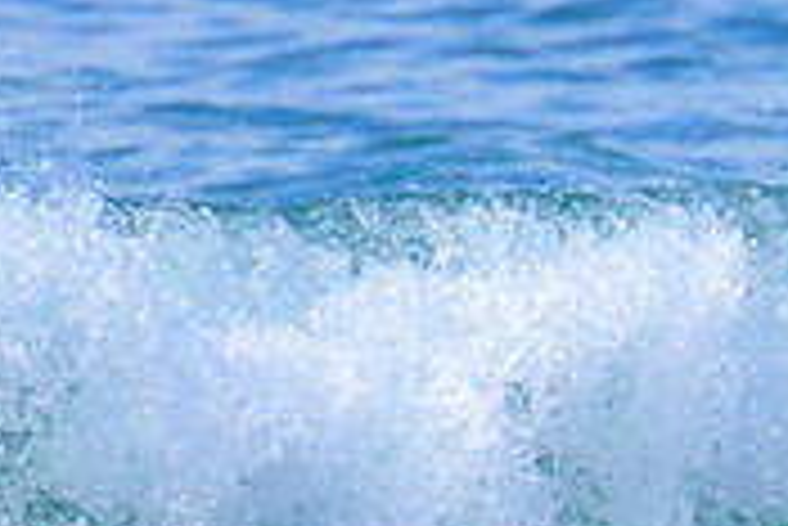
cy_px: 617
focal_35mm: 3624
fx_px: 79389
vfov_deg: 0.4
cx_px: 1232
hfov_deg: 0.6
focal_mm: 800
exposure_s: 1/2000
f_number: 11
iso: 900
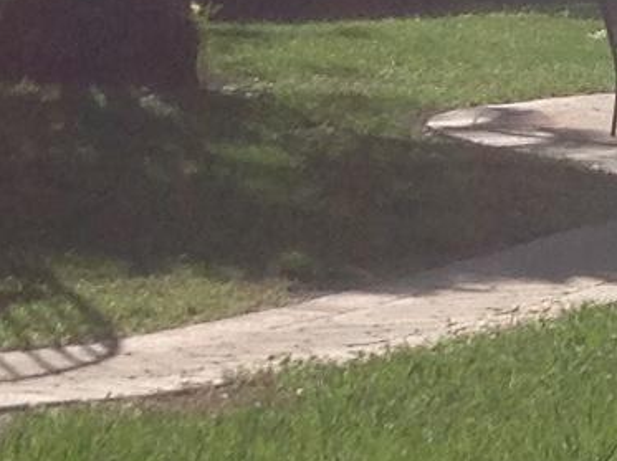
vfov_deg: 6.1
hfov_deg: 7.7
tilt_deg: -0.5
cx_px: 1401
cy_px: -89
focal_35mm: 243
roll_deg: -0.1
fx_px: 4327
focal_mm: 4.28
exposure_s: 1/2519
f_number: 2.4
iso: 50
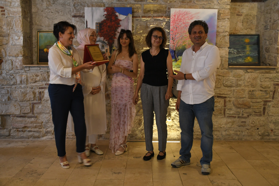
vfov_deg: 36.9
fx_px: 279
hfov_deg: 53.1
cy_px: 93
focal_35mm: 36
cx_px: 140
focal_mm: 24
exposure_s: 1/40
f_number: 4
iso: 800
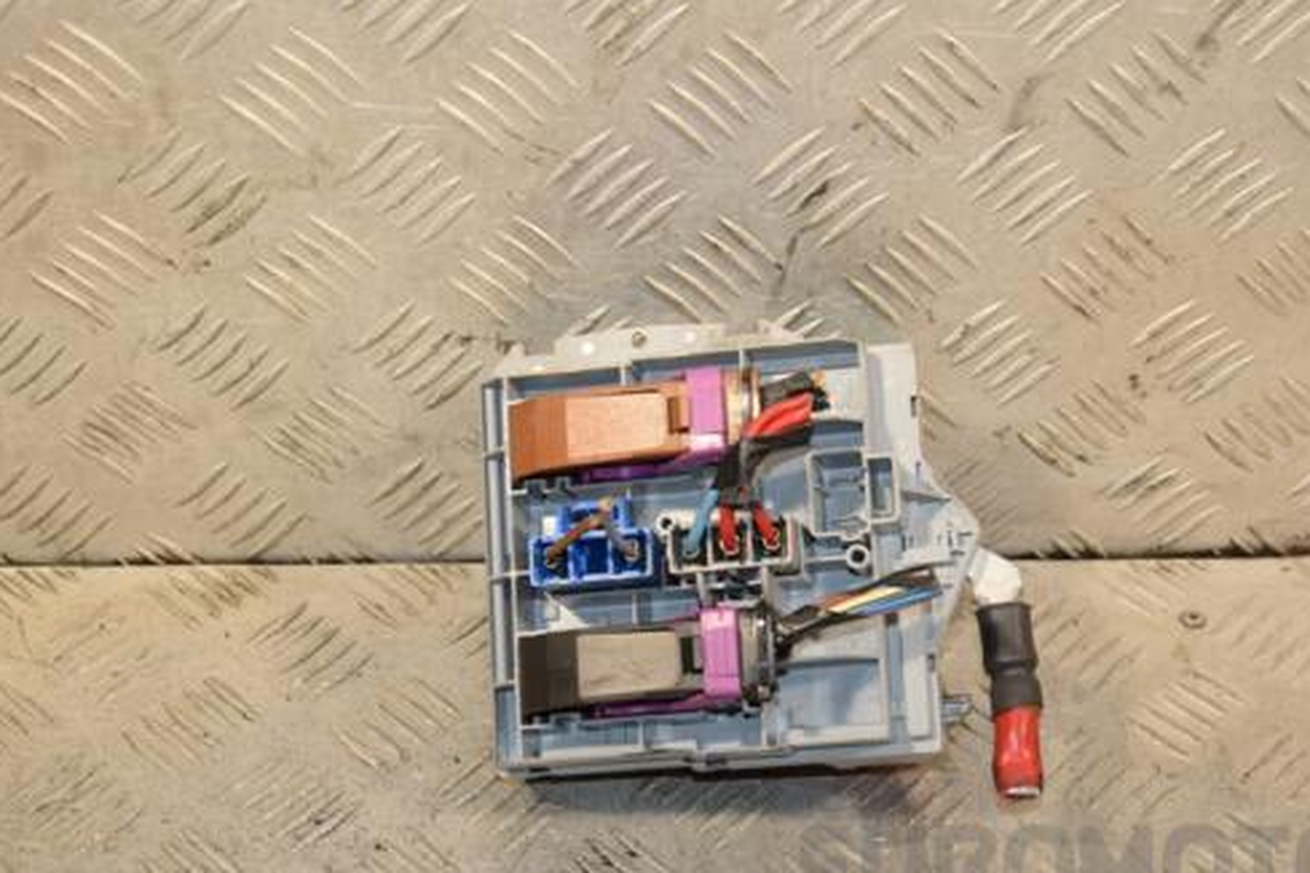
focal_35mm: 70
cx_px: 750
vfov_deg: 19.4
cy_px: 509
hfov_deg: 28.8
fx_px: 2547
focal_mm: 38
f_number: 5.6
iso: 800
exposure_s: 1/200
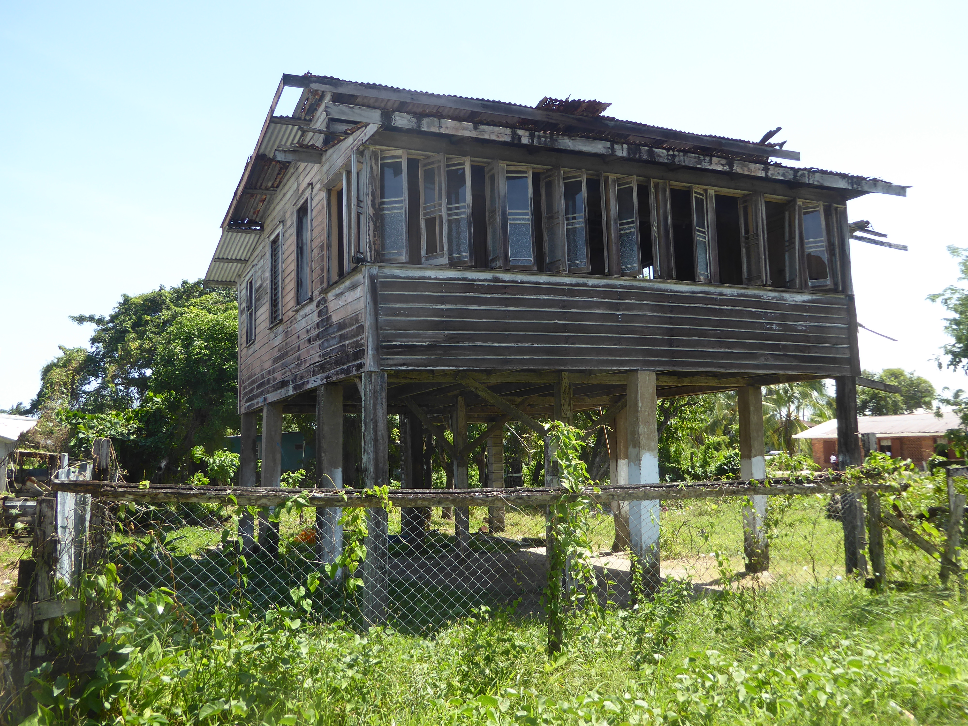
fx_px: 895
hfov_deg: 56.8
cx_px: 484
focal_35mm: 32
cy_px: 363
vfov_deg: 44.2
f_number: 3.5
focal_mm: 5.4
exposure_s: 1/320
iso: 80
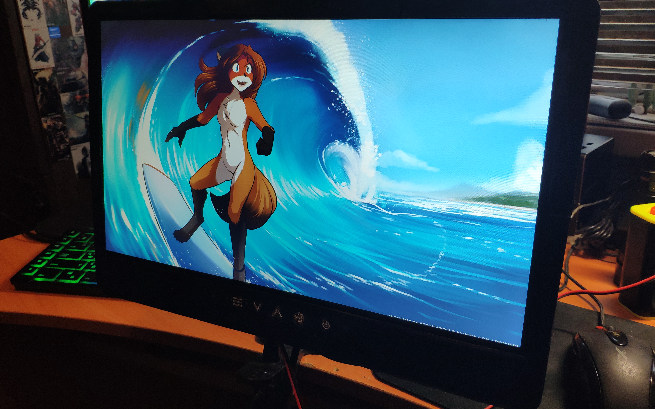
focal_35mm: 23
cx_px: 332
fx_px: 411
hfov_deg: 77.2
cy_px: 180
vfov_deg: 52.9
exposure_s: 1/100
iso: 314
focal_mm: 4.22
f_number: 1.8
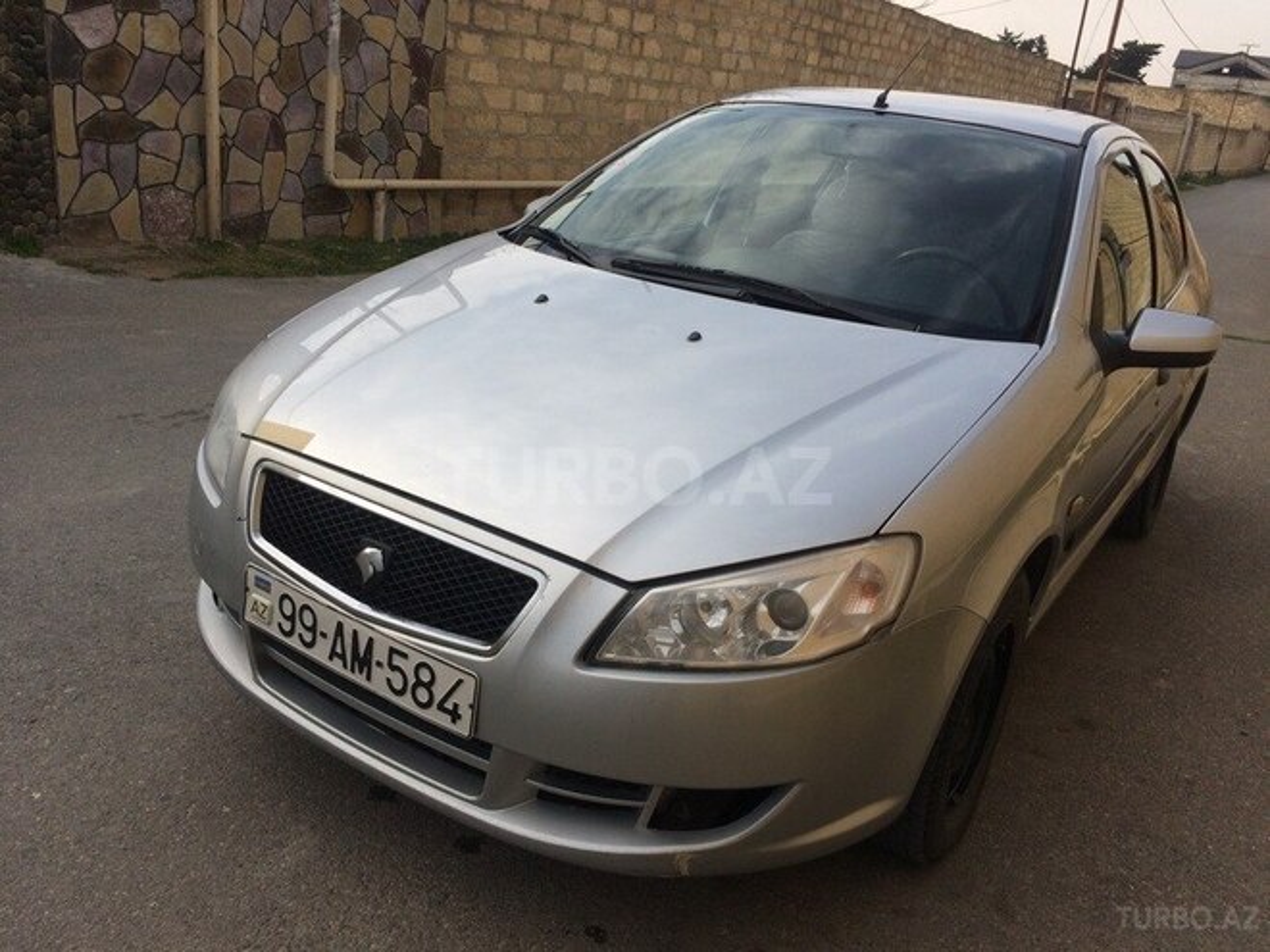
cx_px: 635
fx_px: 1064
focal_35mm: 29
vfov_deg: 48.2
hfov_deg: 61.7
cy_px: 476
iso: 32
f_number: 2.2
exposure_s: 1/1642
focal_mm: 4.15
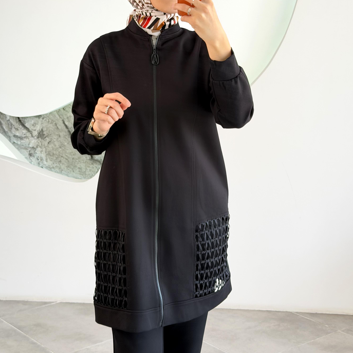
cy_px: 115
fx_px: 738
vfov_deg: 26.7
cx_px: 171
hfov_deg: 26.9
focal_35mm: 64
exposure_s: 1/122
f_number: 1.78
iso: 50
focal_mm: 6.76
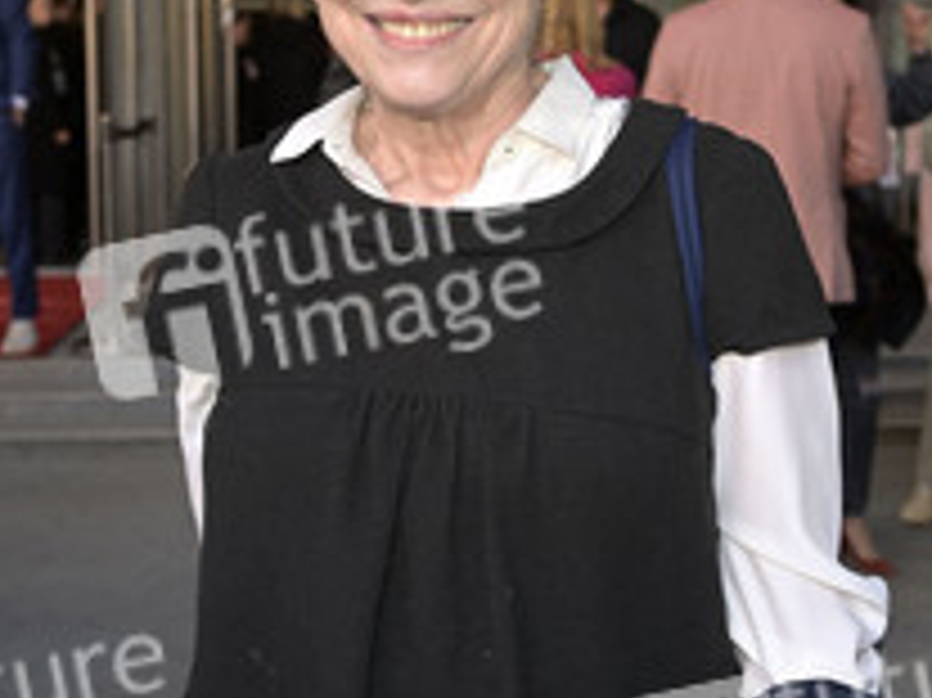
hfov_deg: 29.8
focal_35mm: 65
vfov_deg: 22.4
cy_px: 518
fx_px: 1749
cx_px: 441
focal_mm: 35
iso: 500
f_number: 4
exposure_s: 1/200
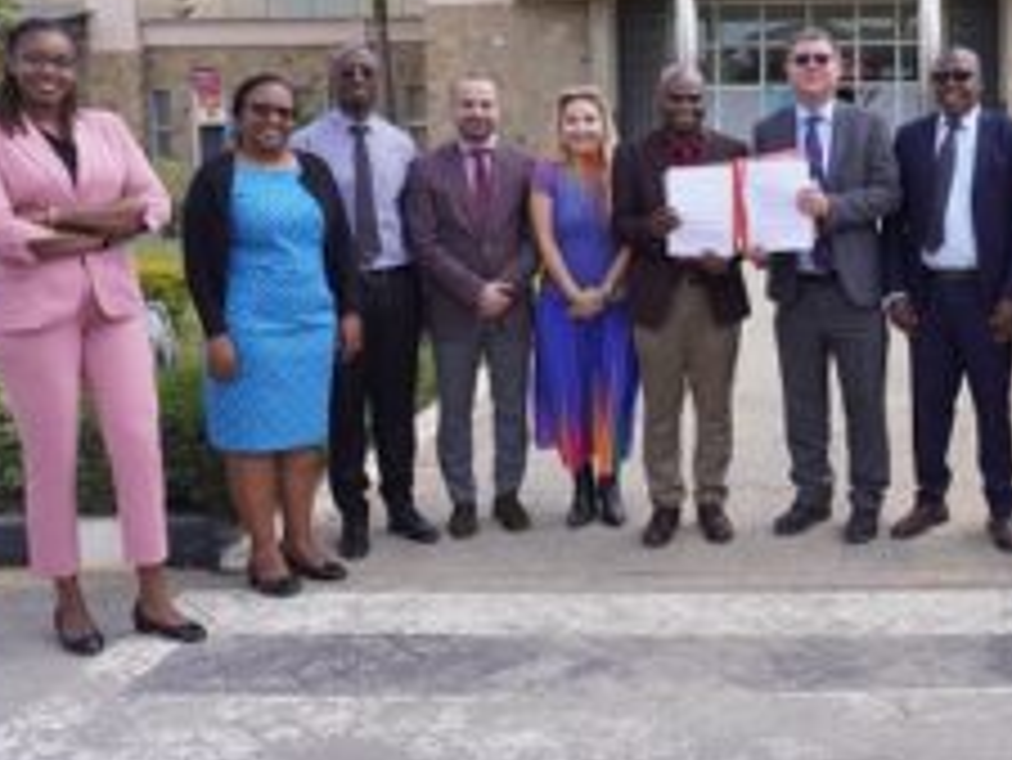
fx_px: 1258
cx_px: 805
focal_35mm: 43
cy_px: 252
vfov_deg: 33.3
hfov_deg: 42.0
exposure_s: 1/400
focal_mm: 16
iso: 100
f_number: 4
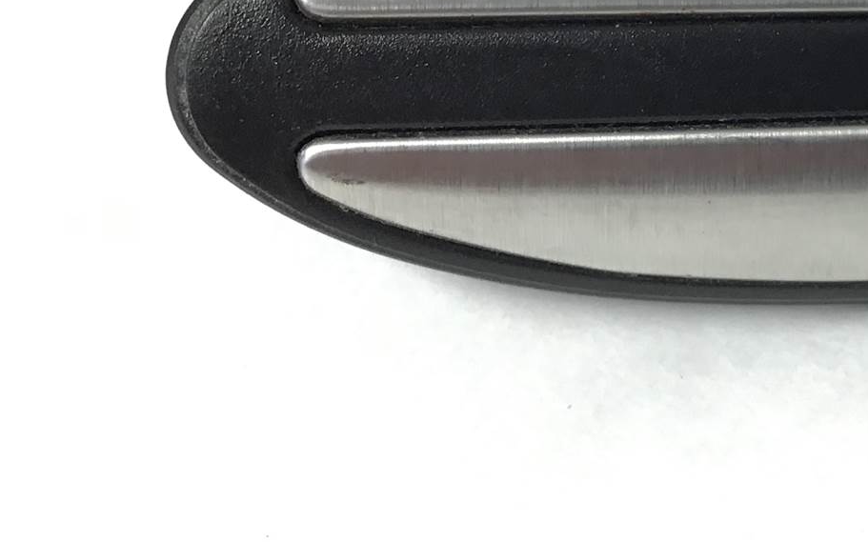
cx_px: 746
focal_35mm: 73
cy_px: -18
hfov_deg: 27.4
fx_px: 1727
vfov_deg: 17.4
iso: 40
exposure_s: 1/33
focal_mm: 3.3
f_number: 2.4
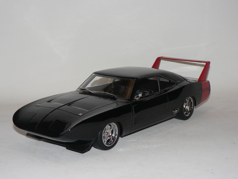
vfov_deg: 22.6
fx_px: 447
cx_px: 119
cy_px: 90
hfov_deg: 29.8
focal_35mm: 65
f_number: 3.2
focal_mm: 10.9
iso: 100
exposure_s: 1/60
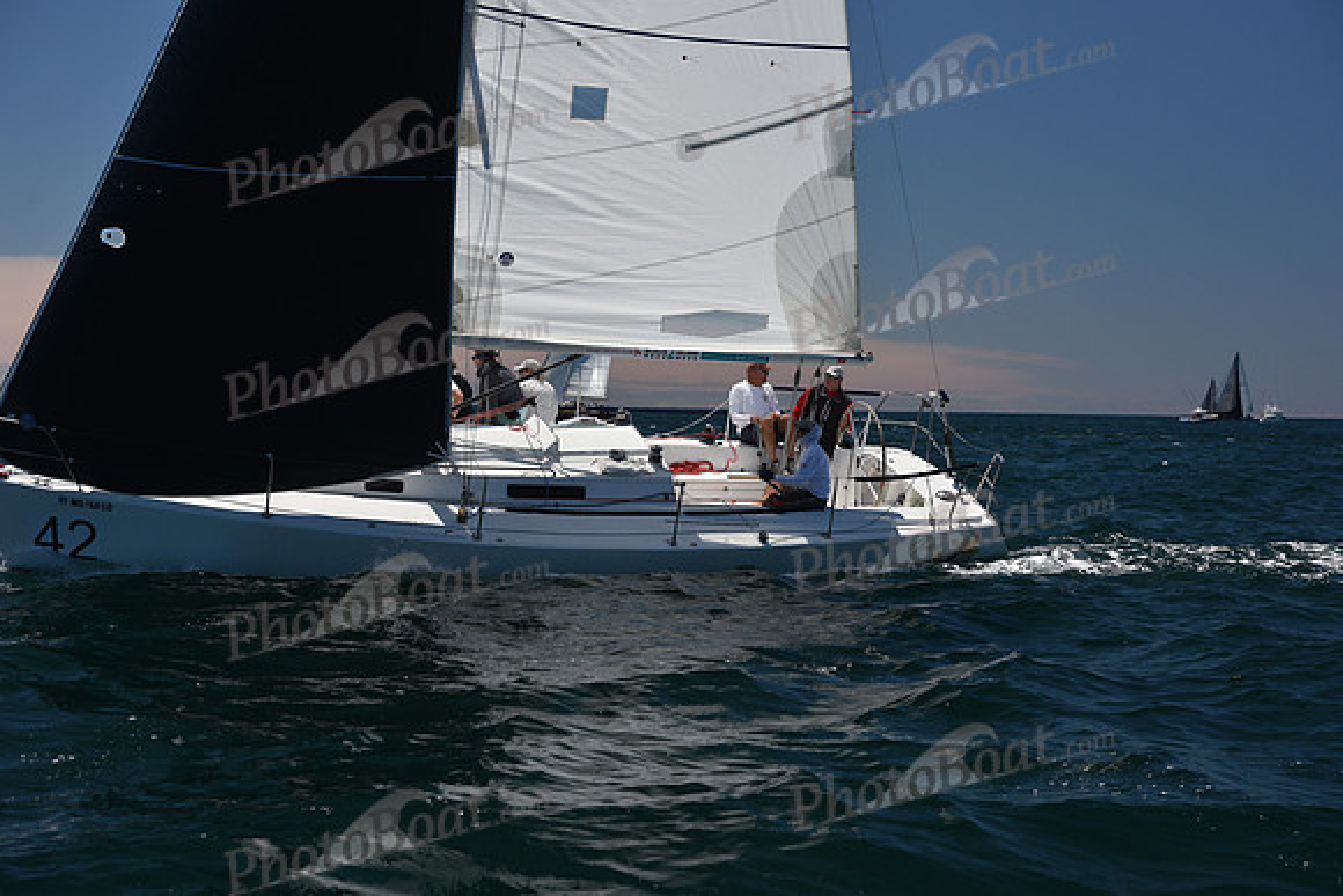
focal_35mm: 70
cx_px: 672
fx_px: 2612
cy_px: 448
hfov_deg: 28.8
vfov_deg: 19.5
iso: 250
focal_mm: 70
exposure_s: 1/800
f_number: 7.1
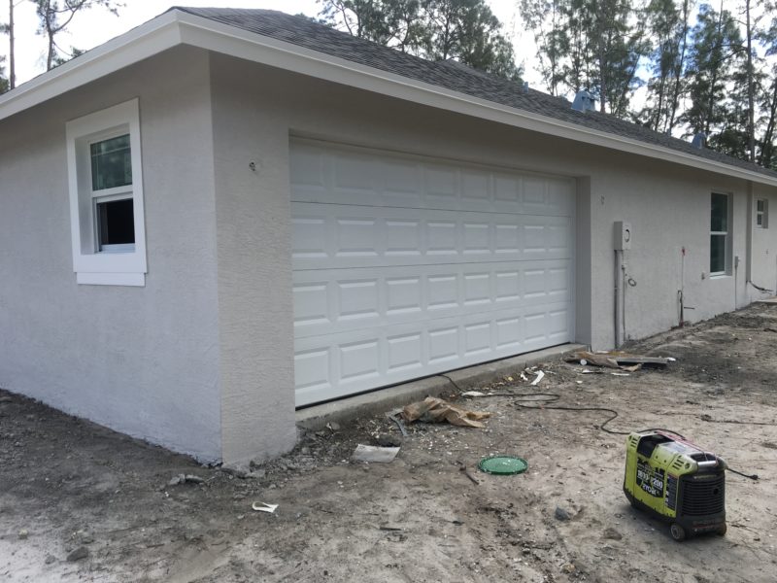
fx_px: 651
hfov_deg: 61.7
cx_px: 388
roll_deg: +1.7
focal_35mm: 29
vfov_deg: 48.2
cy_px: 292
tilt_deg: -5.0
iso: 25
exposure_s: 1/615
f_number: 2.2
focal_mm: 4.15
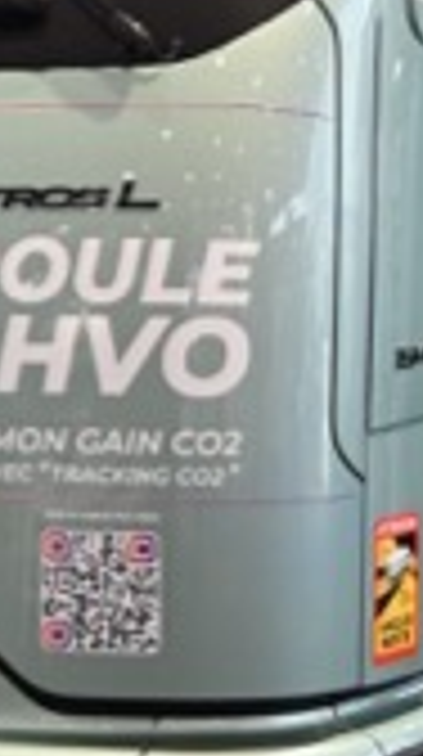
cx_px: 137
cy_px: 225
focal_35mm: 134
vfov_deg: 16.0
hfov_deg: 9.0
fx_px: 2683
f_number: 4.5
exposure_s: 1/125
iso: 1400
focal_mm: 33.5
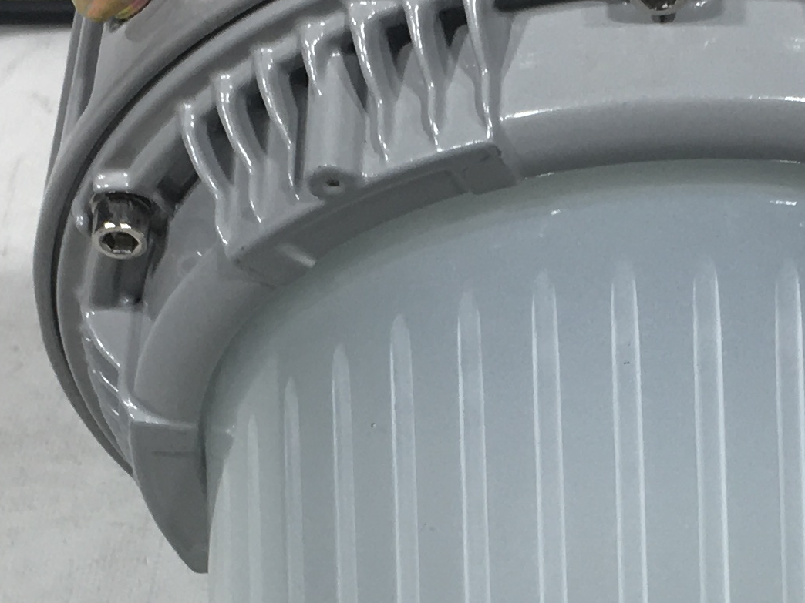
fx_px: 2605
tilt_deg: -39.2
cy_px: 540
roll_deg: -3.0
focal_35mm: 112
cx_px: 706
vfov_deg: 13.1
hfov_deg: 17.3
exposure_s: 1/100
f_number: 2.2
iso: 25
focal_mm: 4.15
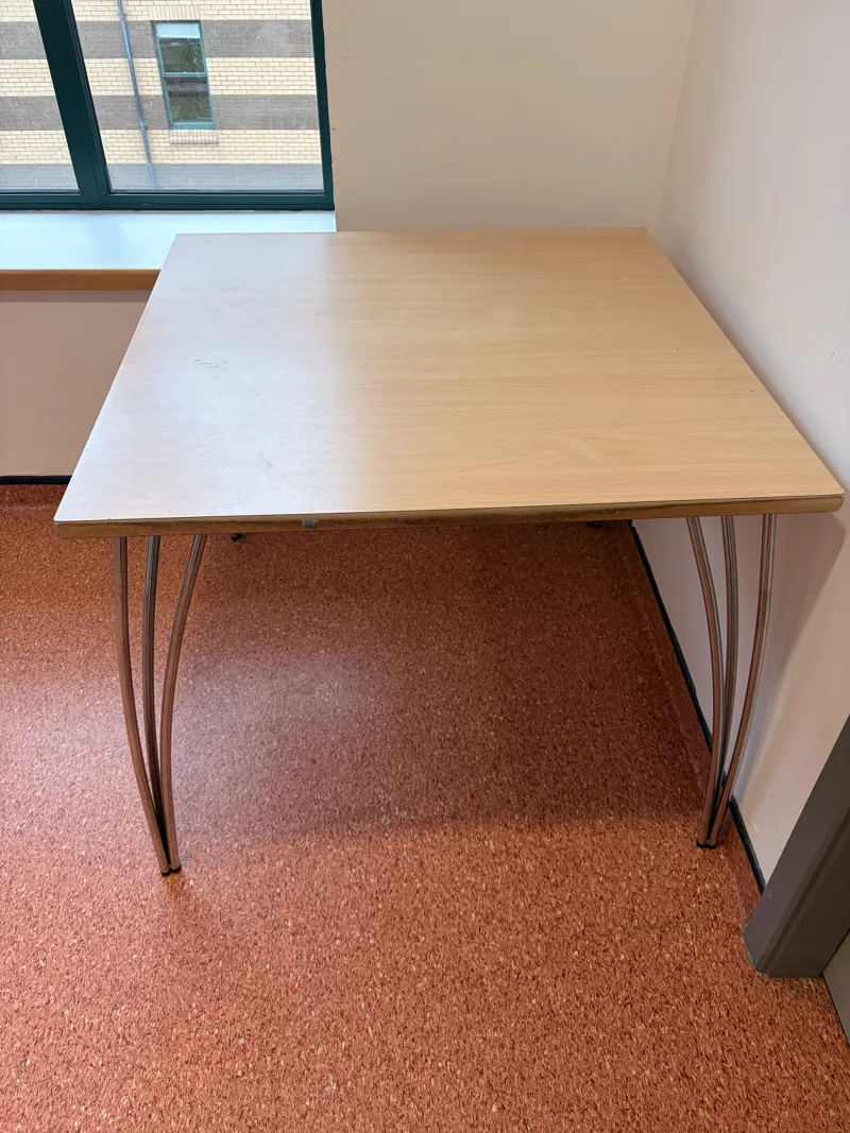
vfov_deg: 67.3
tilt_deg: -39.5
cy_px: 566
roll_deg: +0.2
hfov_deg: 53.1
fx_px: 851
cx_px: 425
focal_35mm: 26
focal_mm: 5.96
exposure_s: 1/100
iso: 64
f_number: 1.6
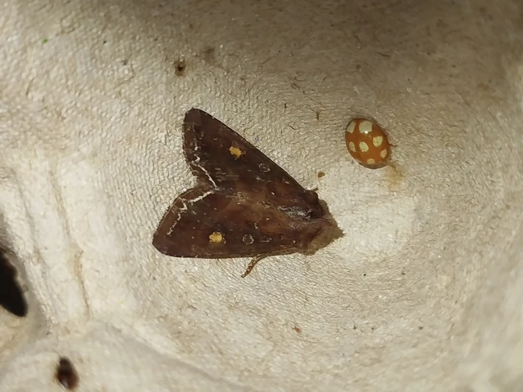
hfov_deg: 27.0
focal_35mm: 72
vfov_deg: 20.4
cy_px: 196
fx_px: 1088
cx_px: 262
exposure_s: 1/50
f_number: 1.7
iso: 100
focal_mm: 5.31
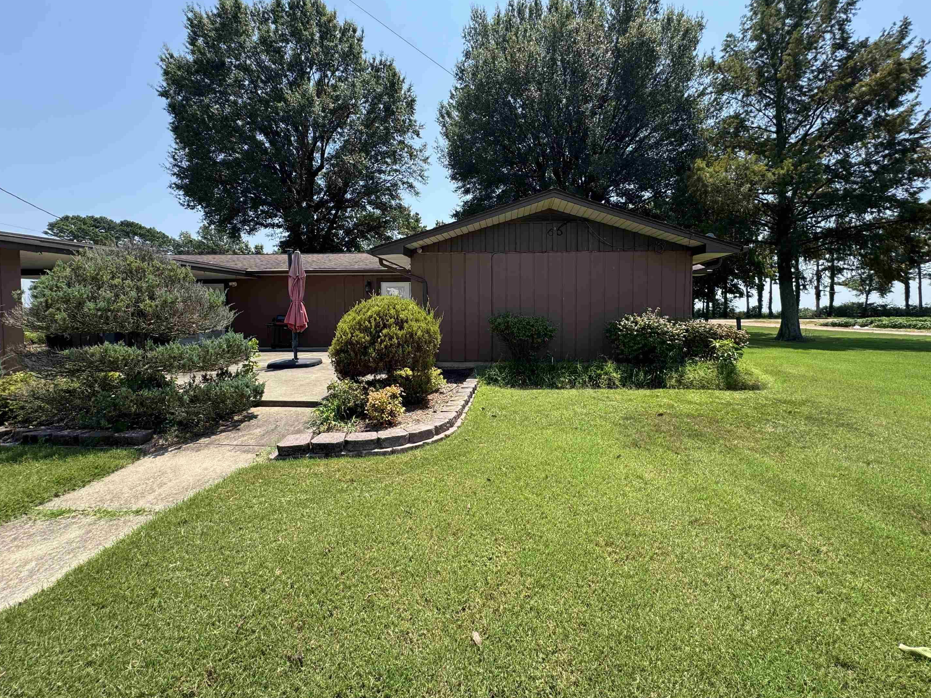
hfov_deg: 98.0
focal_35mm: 15
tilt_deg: -1.9
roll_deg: -0.2
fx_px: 403
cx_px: 495
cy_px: 328
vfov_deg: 81.7
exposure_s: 1/681
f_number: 2.2
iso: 40
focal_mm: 2.22
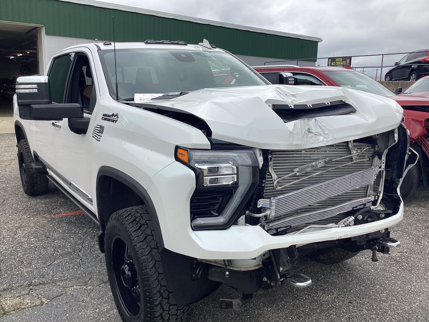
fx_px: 384
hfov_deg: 58.4
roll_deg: -2.3
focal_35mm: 31
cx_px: 214
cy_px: 161
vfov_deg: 45.4
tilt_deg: -10.3
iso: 25
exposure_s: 1/388
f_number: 2.4
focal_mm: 3.3
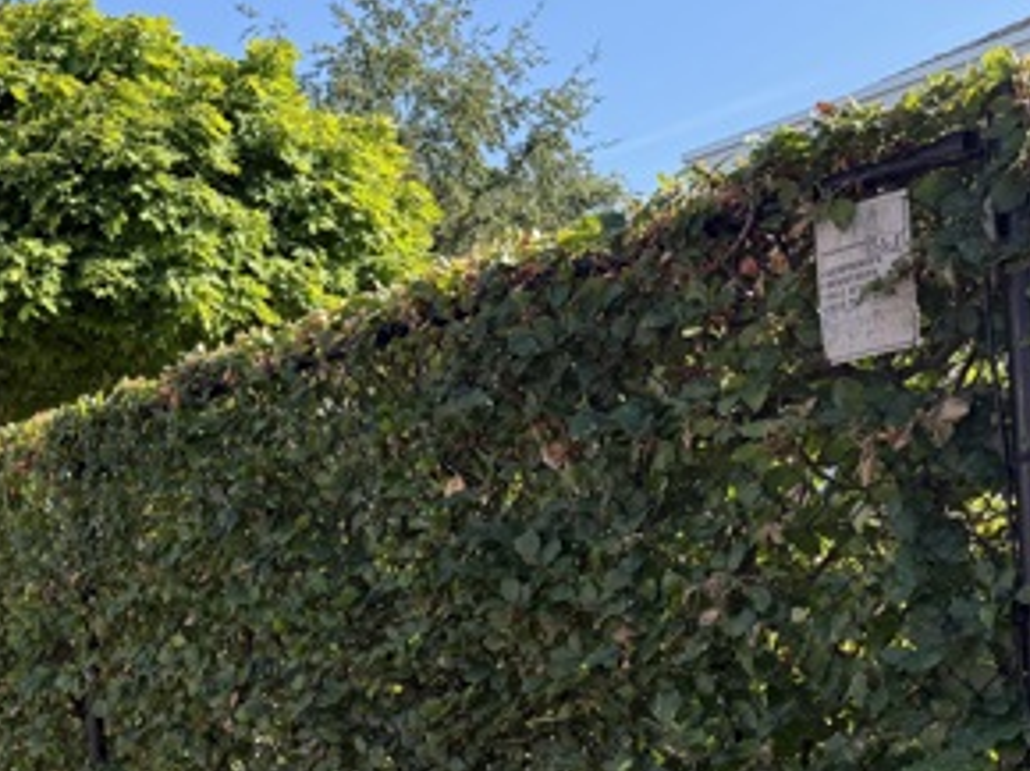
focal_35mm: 53
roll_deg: +1.9
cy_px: 679
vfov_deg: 26.6
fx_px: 1576
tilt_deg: -0.6
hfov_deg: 34.4
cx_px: 124
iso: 100
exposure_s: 1/1156
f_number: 1.78
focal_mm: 6.76
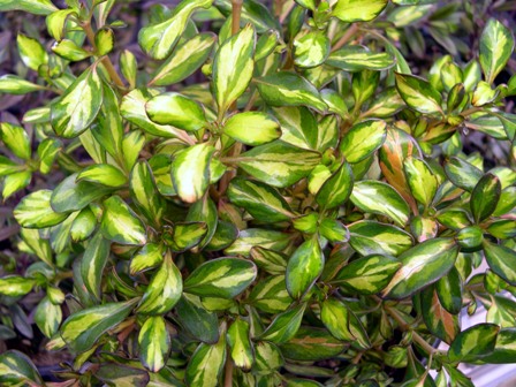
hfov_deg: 49.0
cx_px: 258
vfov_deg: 37.7
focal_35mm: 38
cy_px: 194
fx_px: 566
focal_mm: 8
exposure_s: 1/234
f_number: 2.8
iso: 100
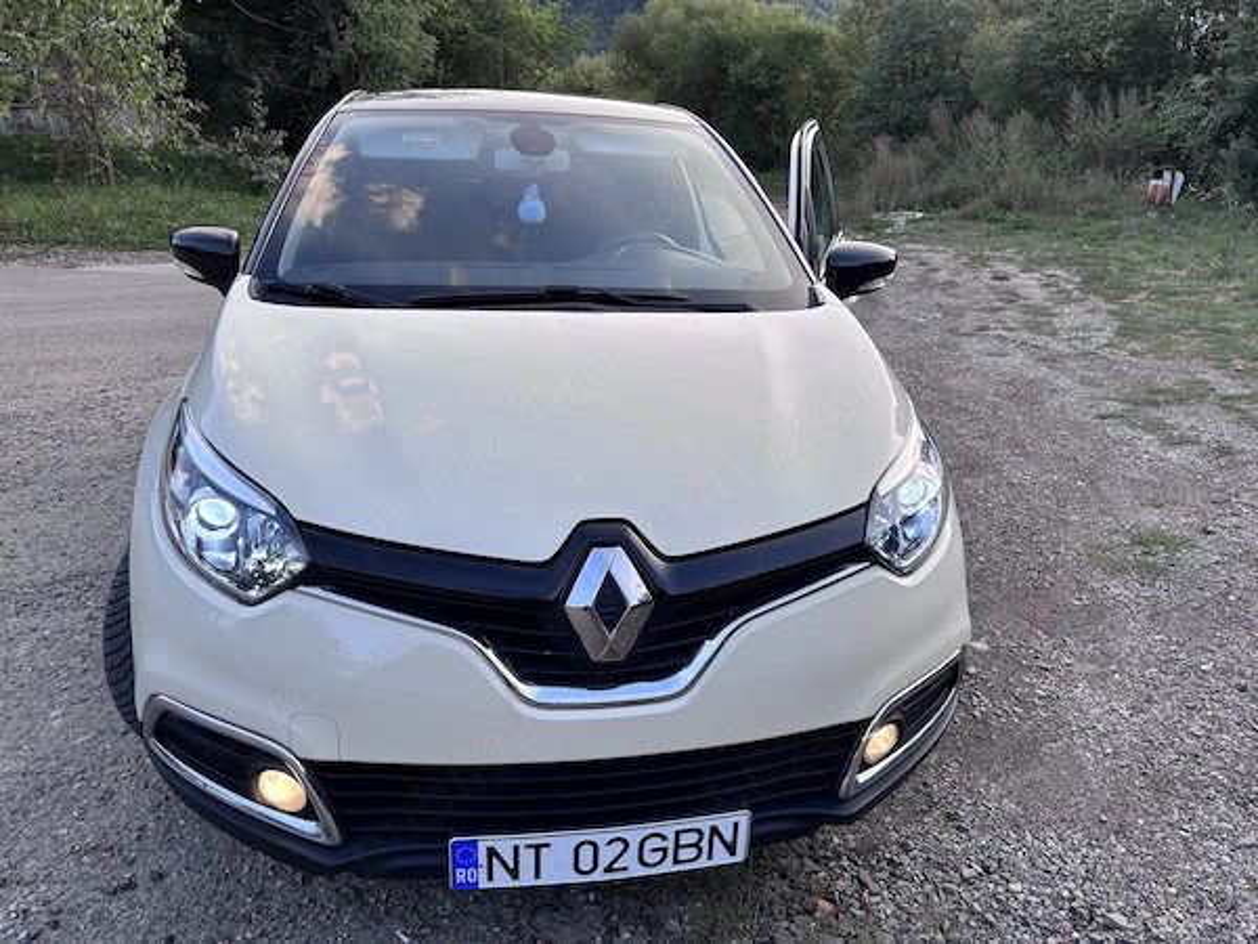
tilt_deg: -21.0
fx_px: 945
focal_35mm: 26
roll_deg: +2.1
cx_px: 629
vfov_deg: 53.1
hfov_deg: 67.3
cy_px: 472
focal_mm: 5.96
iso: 40
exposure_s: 1/100
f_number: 1.6
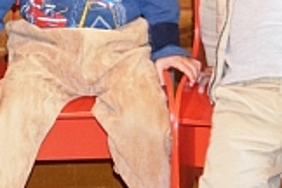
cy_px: -138
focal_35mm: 221
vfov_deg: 6.1
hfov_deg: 8.9
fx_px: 1731
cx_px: -249
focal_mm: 34
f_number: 4.5
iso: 1800
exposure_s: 1/30
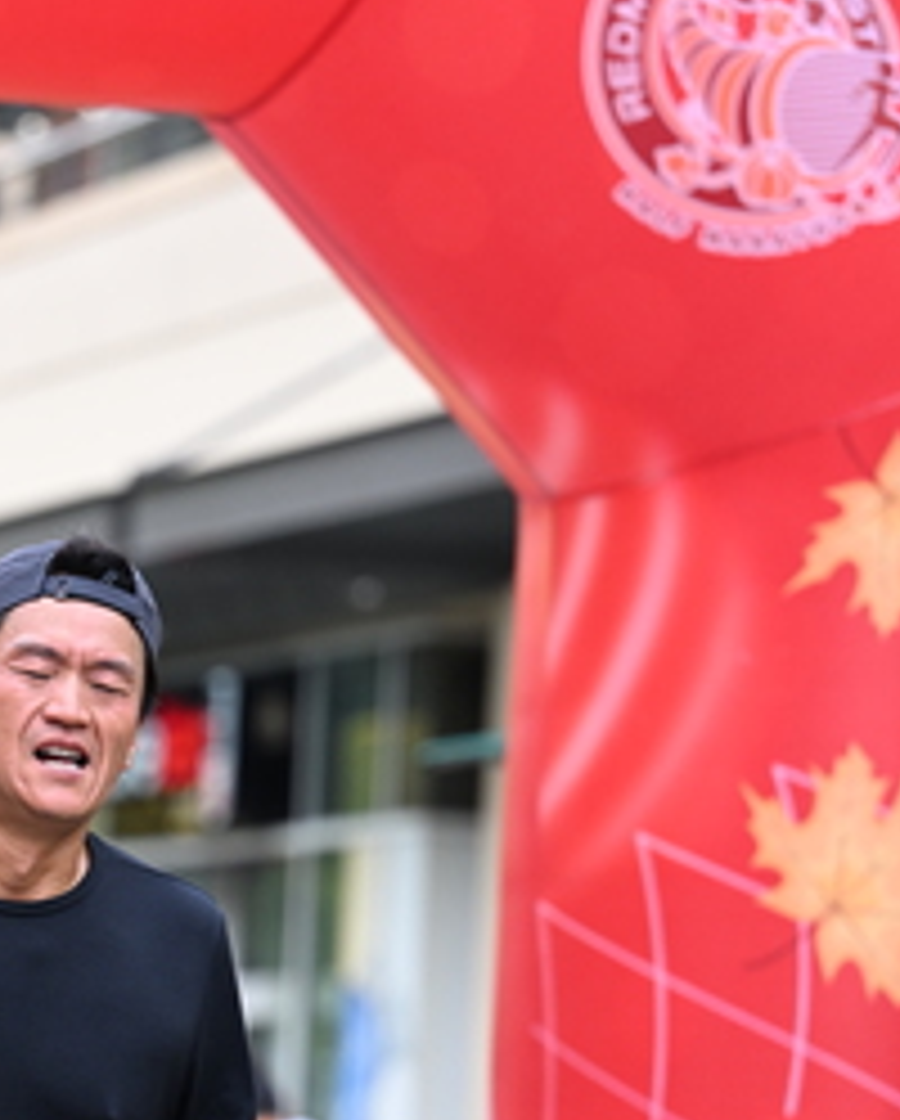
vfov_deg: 8.1
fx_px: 7905
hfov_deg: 6.5
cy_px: 913
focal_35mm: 238
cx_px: 142
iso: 1000
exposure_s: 1/1600
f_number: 2.8
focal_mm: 115
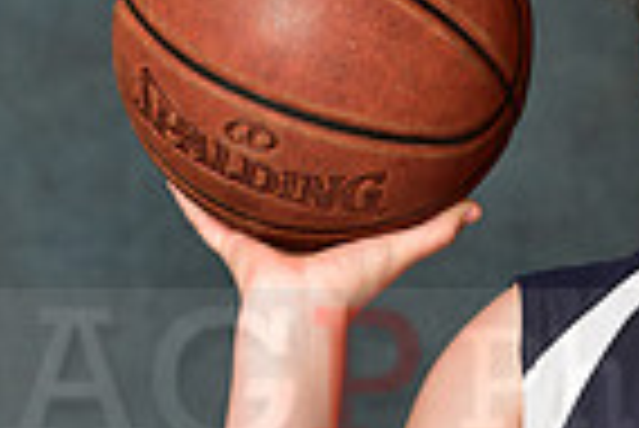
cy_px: 351
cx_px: 785
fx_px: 8706
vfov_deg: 2.8
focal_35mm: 490
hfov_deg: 4.2
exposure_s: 1/250
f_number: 4.5
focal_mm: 120
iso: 250
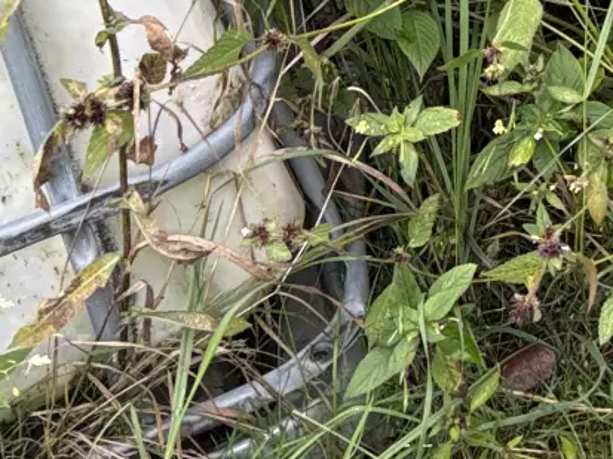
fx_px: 2141
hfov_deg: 14.2
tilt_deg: -20.7
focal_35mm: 121
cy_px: -581
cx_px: 1152
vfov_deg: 10.7
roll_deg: +5.3
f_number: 1.6
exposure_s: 1/213
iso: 40
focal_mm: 5.96
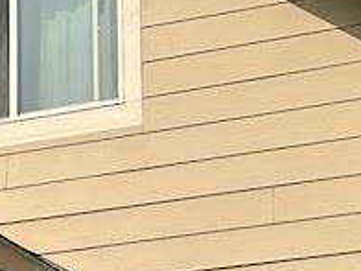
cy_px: 319
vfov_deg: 9.3
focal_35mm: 157
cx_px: 215
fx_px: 1637
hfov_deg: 12.6
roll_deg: +1.2
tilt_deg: +14.3
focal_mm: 6.86
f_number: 1.78
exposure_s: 1/6623
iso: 80
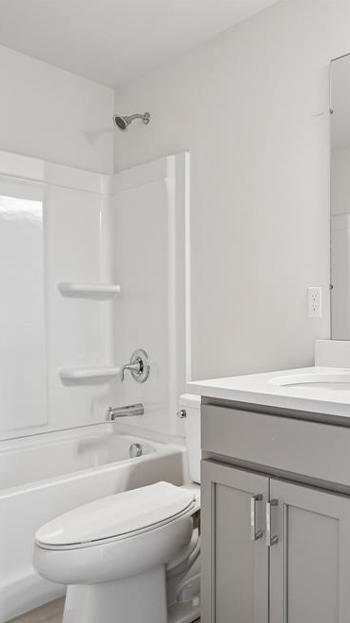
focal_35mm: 26
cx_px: 409
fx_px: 429
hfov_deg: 35.8
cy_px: 318
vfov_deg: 71.9
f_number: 8
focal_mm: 16
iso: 400
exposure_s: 1/13
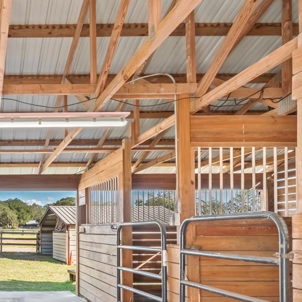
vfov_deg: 48.5
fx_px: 326
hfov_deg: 41.2
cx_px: -20
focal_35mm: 33
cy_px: 212
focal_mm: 10
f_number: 9
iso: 250
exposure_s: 1/15
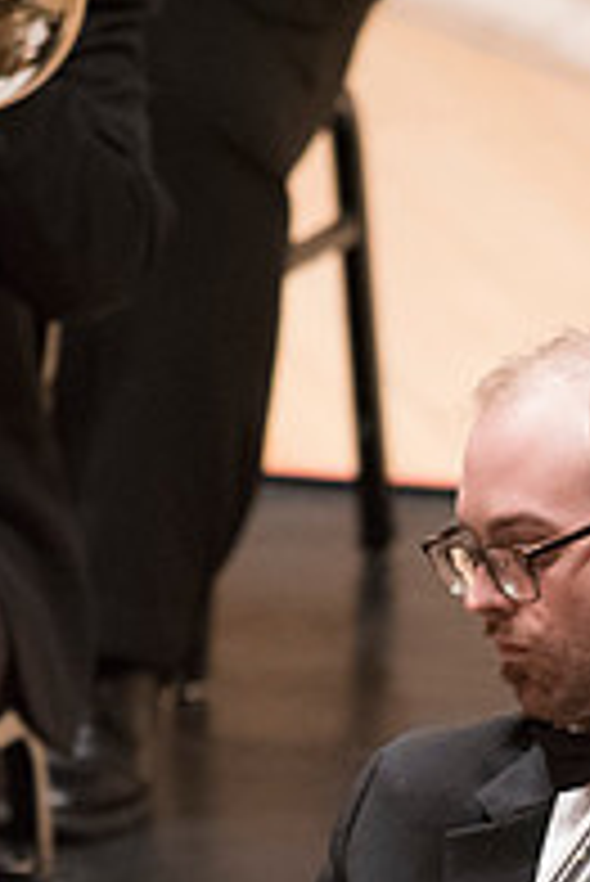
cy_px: 862
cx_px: 527
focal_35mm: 1773
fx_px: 43506
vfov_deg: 1.2
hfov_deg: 0.8
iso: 6400
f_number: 5.6
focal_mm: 600
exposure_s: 1/125
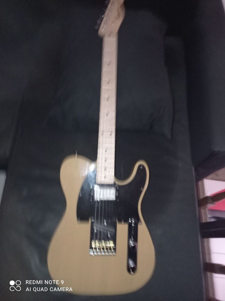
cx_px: 112
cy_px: 150
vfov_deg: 63.5
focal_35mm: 28
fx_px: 243
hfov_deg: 49.7
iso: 806
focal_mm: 4.74
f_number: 1.79
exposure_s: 1/14.3
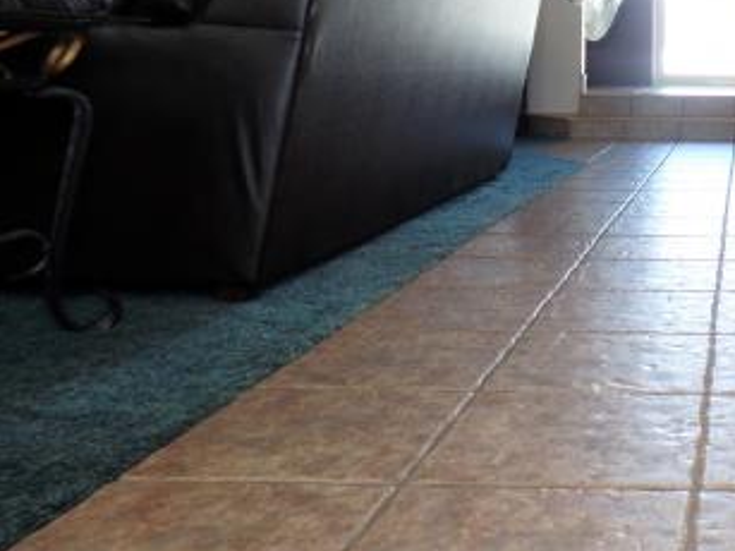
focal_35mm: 48
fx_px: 1019
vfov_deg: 28.7
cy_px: 22
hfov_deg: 36.0
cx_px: 725
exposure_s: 1/45
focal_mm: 4.1
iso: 80
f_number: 2.8
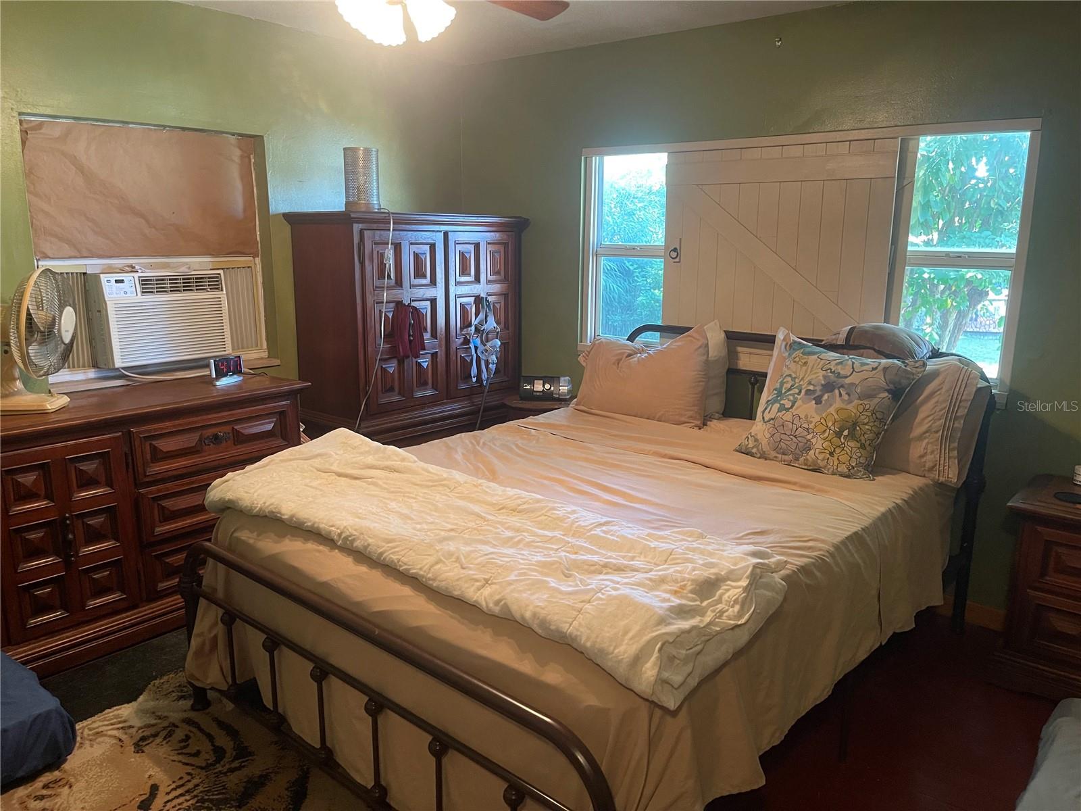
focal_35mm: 25
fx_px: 781
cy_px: 406
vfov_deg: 54.9
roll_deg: -0.6
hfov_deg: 69.4
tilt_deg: -13.5
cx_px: 540
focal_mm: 5.1
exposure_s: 1/60
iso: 320
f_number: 1.6
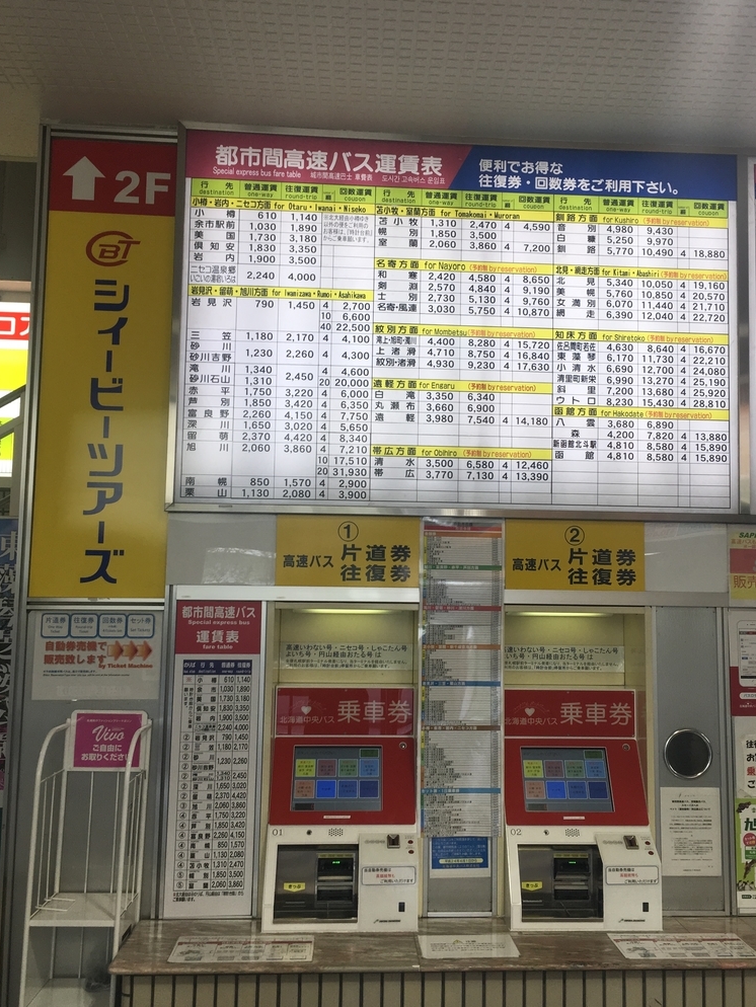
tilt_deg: +5.7
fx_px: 1019
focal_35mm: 35
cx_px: 425
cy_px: 502
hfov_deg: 40.6
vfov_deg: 52.6
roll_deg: -0.6
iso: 40
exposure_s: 1/120
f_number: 2.2
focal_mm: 4.15
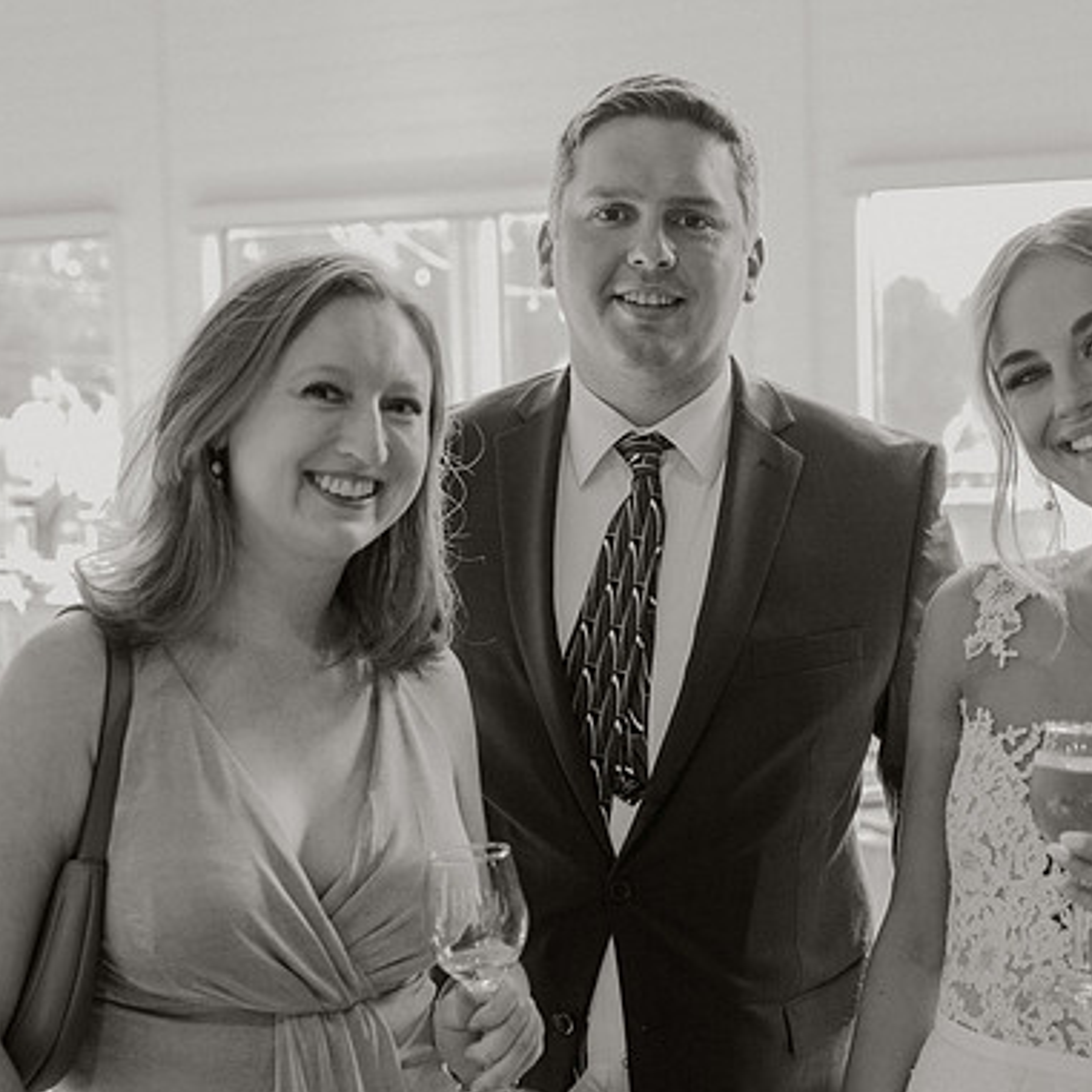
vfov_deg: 27.7
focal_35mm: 62
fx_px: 2213
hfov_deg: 27.5
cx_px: 739
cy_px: 545
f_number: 4
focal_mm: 48
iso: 1250
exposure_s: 1/250
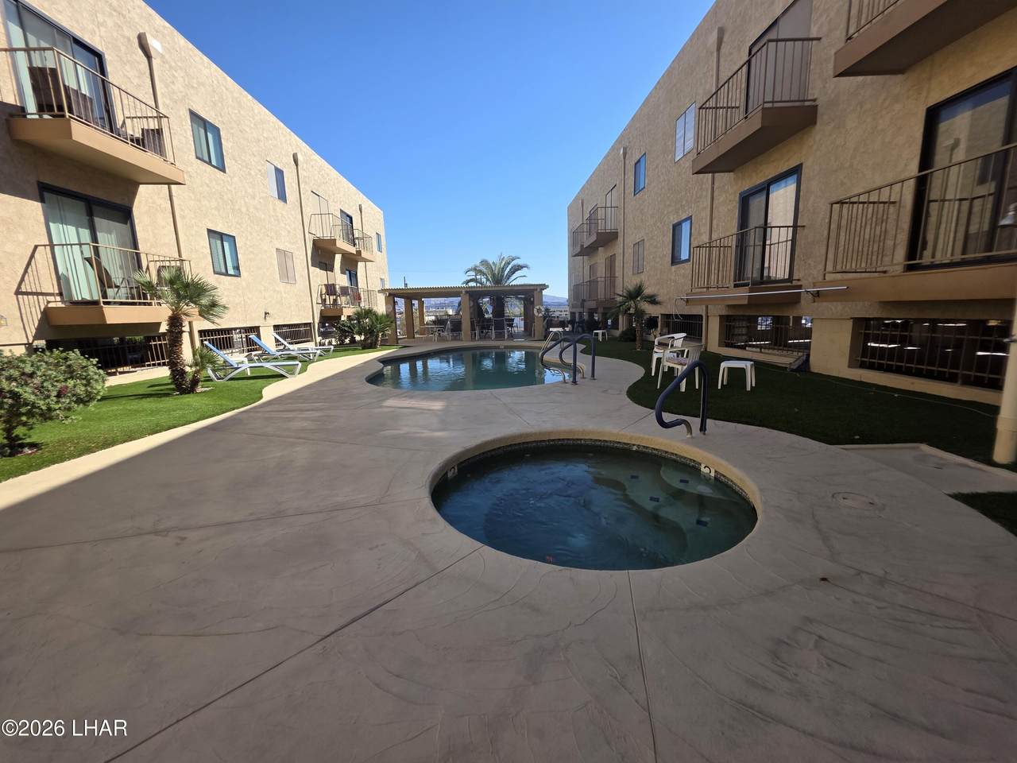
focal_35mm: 13
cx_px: 508
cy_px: 382
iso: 40
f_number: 1.9
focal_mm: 2.2
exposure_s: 1/1425
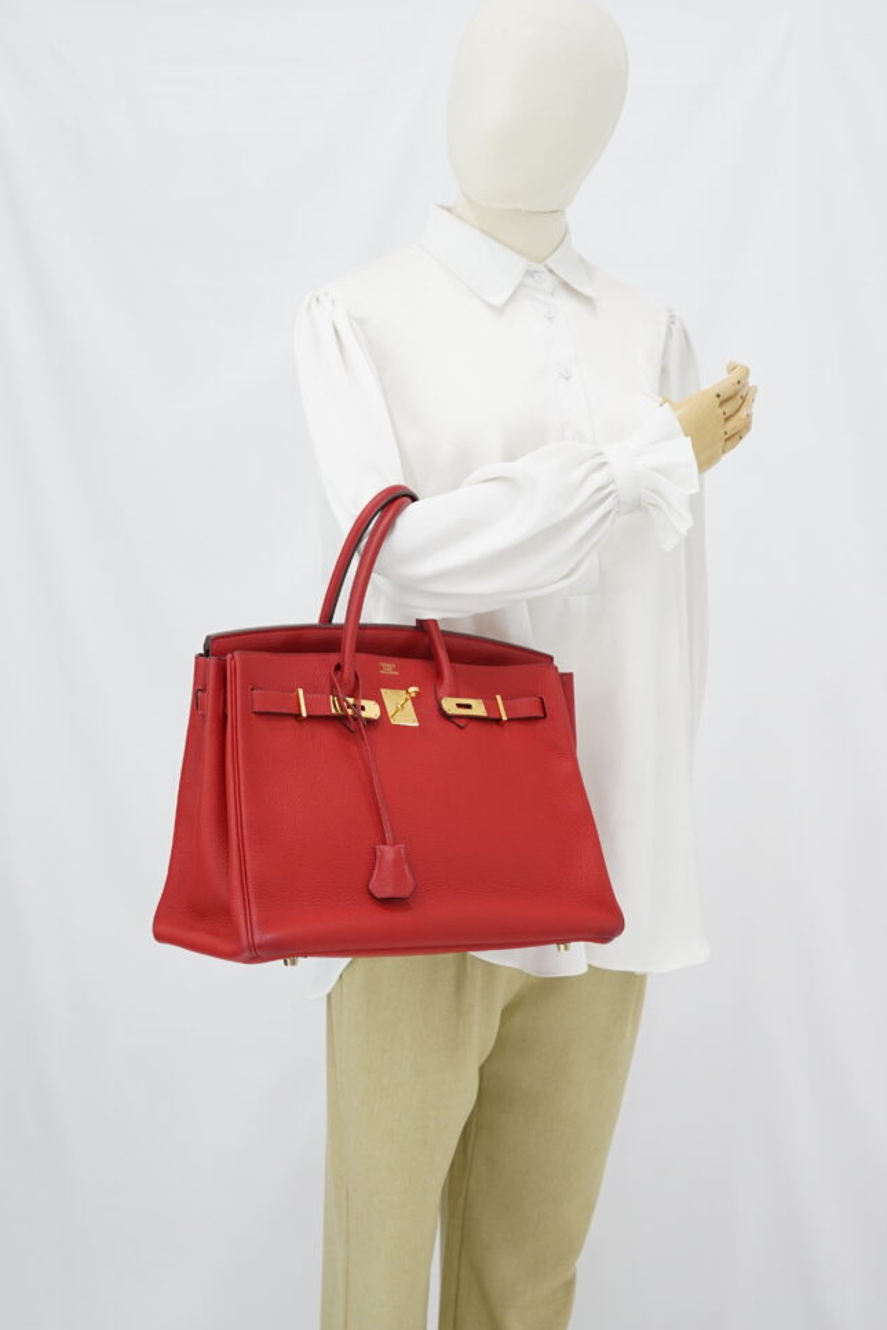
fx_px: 1959
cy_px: 672
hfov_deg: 25.5
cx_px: 452
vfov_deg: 37.5
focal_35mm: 53
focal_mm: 50
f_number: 6.3
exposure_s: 1/8
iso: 640
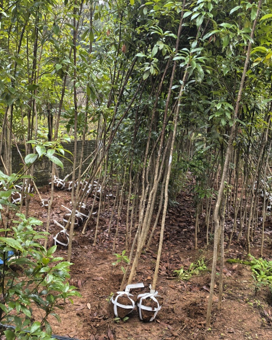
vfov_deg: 47.7
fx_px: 382
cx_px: 150
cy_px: 138
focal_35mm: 38
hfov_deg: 39.1
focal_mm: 5.75
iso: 50
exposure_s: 1/145
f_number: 2
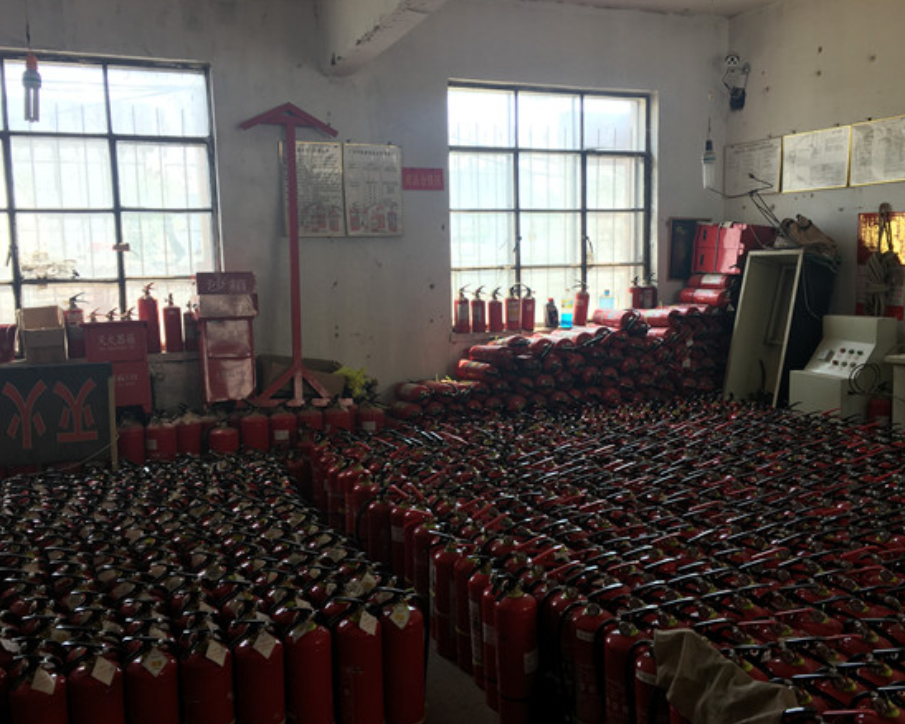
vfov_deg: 47.1
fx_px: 830
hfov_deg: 57.2
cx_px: 464
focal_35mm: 31
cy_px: 362
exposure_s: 1/50
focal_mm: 4.15
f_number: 2.2
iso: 25
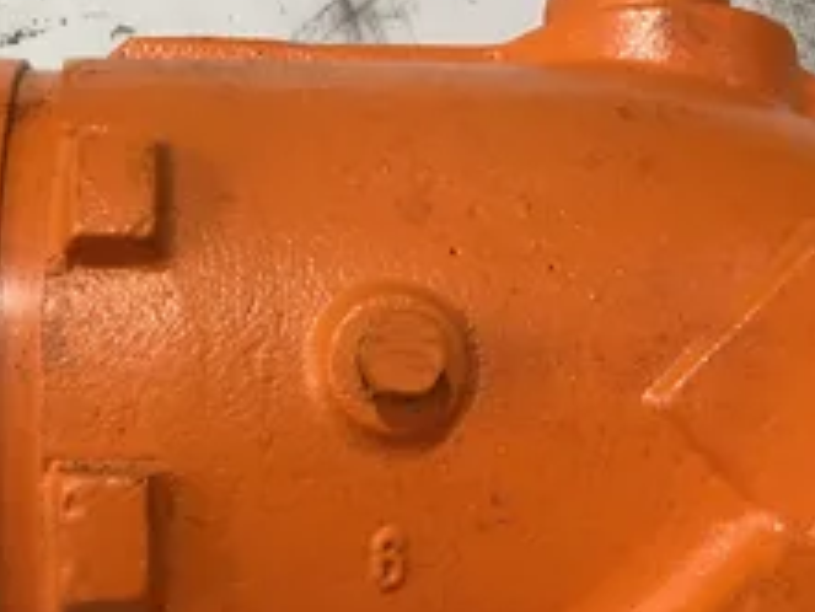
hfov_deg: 34.0
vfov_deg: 26.1
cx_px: 258
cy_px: 376
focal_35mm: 56
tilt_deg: -79.7
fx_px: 1319
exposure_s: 1/30
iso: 80
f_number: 2.4
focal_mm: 3.3
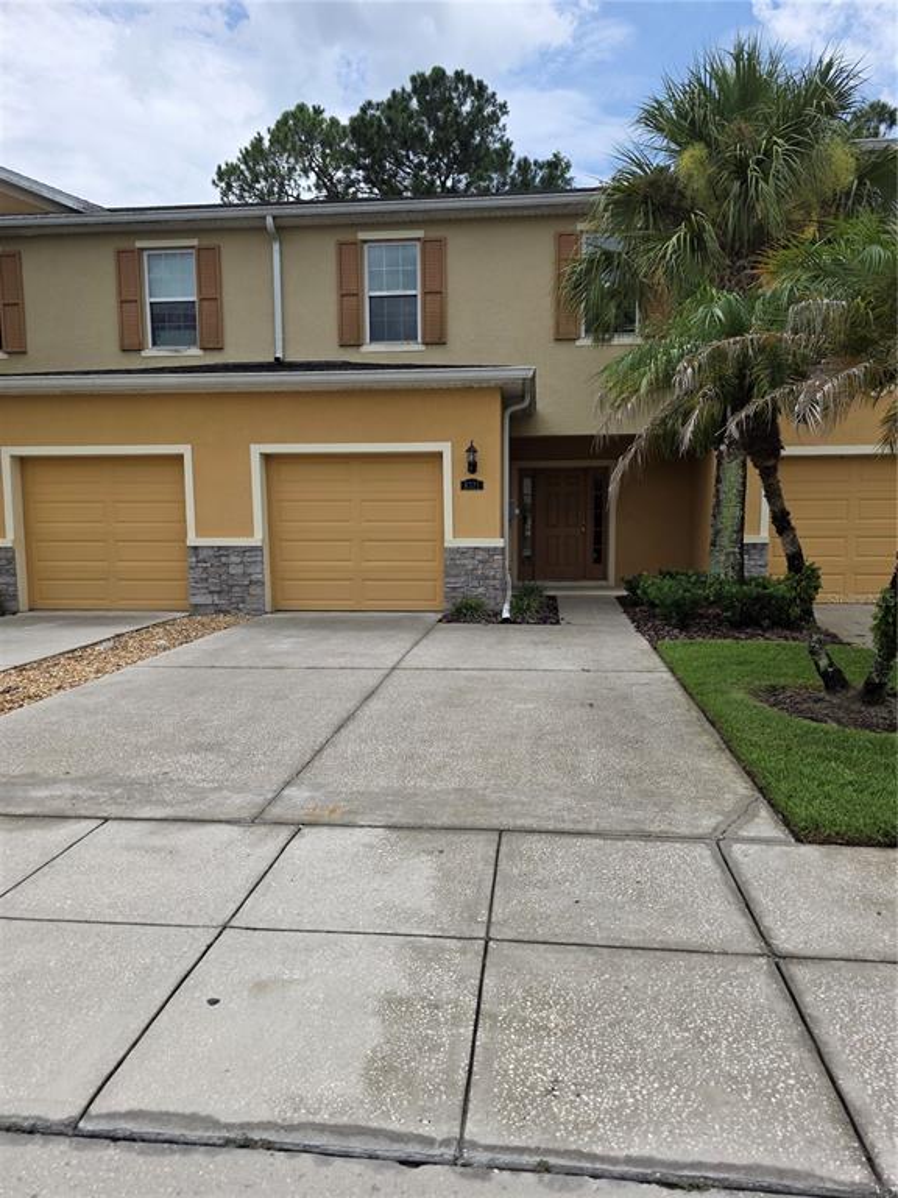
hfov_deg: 58.9
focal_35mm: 23
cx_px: 449
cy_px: 599
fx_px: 796
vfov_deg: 73.9
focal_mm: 6.3
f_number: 1.7
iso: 80
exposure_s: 1/7061
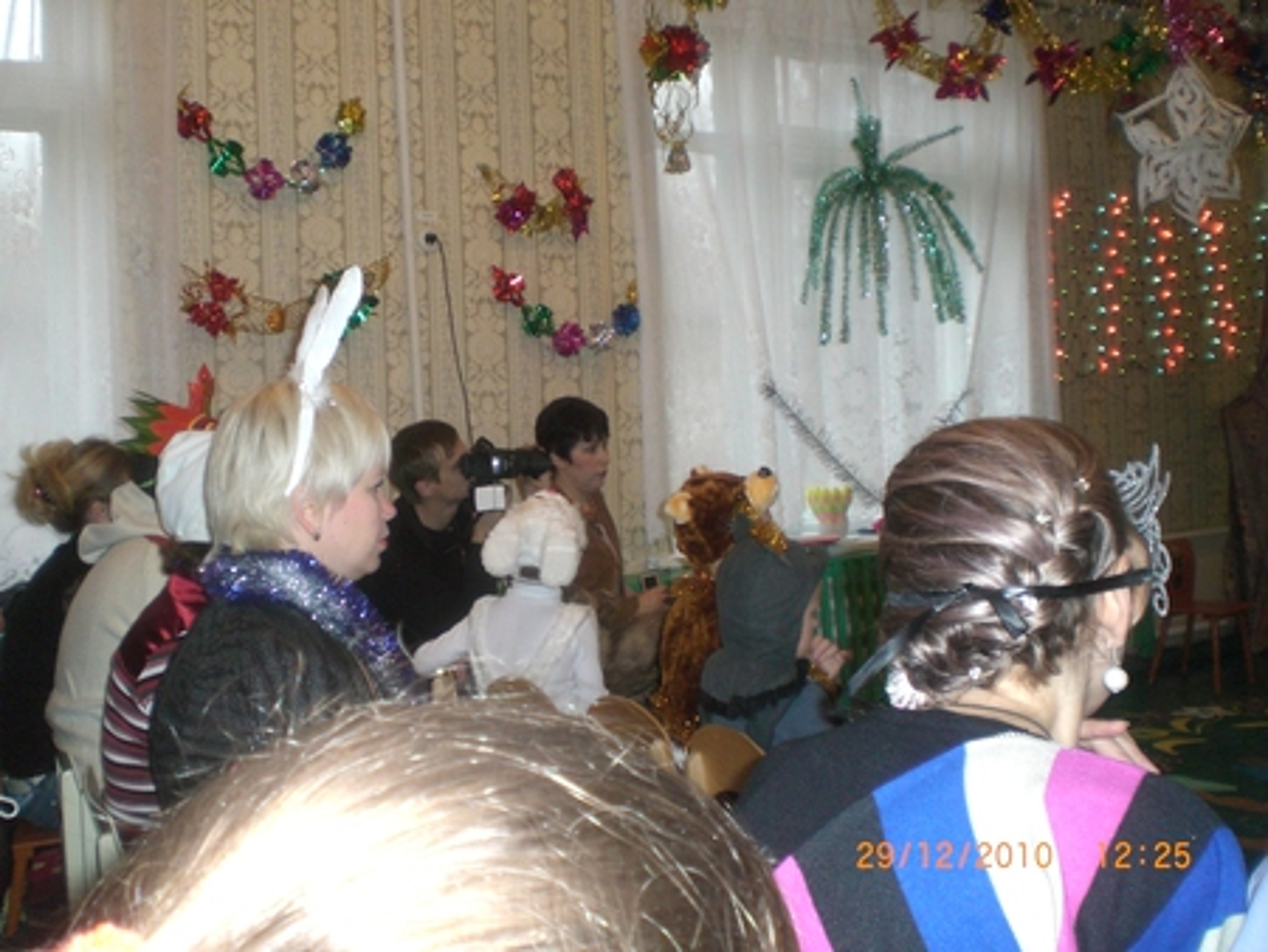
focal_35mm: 38
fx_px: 1393
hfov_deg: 49.0
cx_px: 634
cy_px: 476
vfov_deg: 37.8
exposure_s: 1/60
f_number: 3.1
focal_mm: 6.3
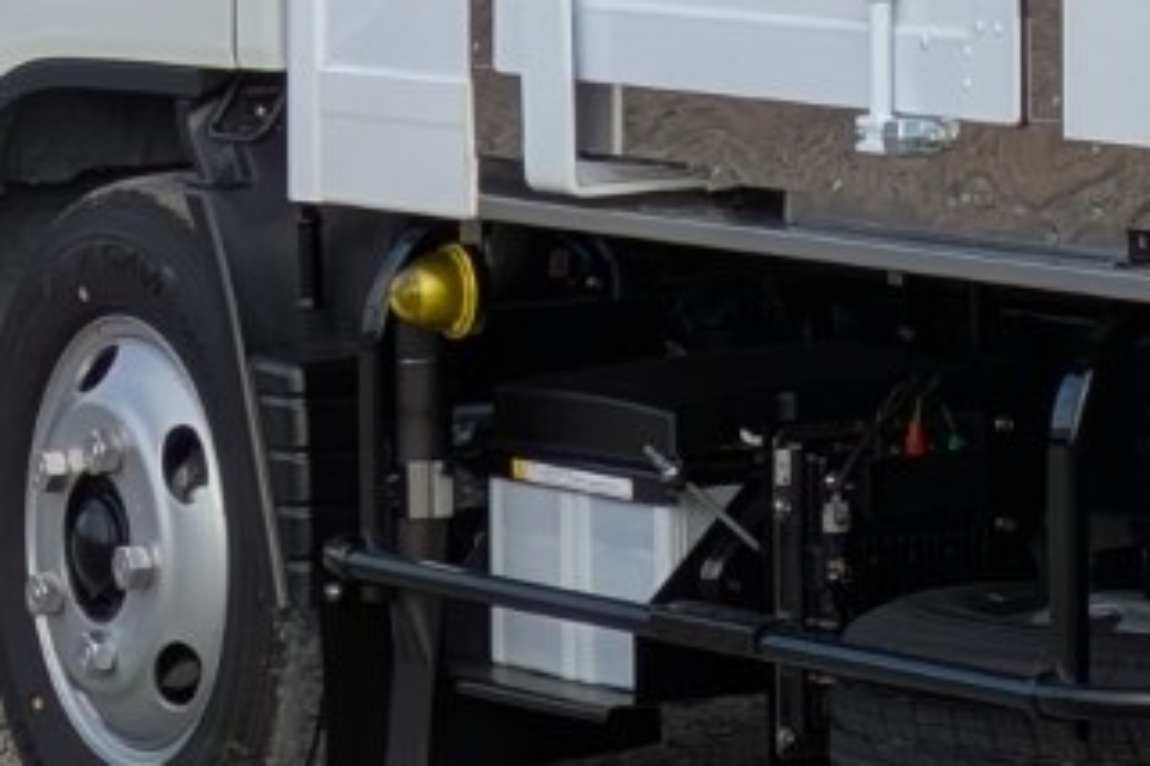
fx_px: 8461
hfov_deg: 7.5
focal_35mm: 265
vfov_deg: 5.1
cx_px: 2092
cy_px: -701
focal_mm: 5.43
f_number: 1.89
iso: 63
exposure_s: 1/2212
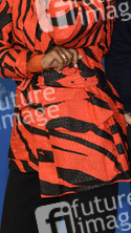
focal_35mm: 198
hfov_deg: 6.1
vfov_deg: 10.9
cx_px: 119
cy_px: 60
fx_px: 1222
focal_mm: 70
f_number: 3.2
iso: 640
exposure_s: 1/400
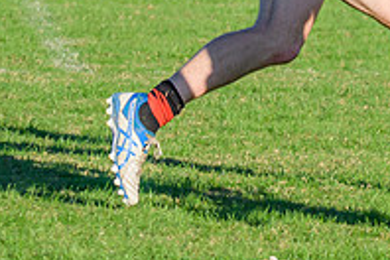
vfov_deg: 1.9
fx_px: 7962
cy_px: -195
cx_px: 458
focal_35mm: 735
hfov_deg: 2.8
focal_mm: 150
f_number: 7.1
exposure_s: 1/2000
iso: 800
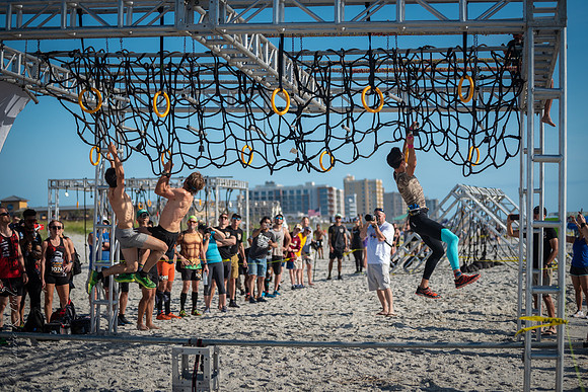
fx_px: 1242
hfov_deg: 26.6
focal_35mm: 76
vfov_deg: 18.0
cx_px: 315
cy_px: 187
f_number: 2.8
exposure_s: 1/4000
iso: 360
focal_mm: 70
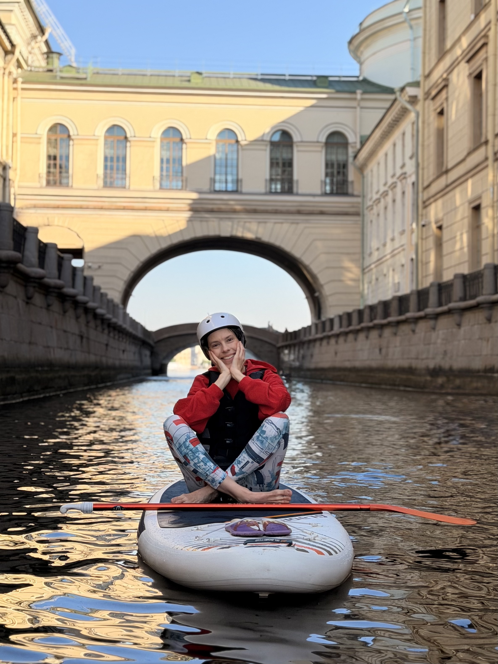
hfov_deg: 30.3
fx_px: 921
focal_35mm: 48
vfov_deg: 39.7
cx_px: 249
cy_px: 332
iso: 80
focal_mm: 6.76
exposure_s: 1/1575
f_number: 1.78
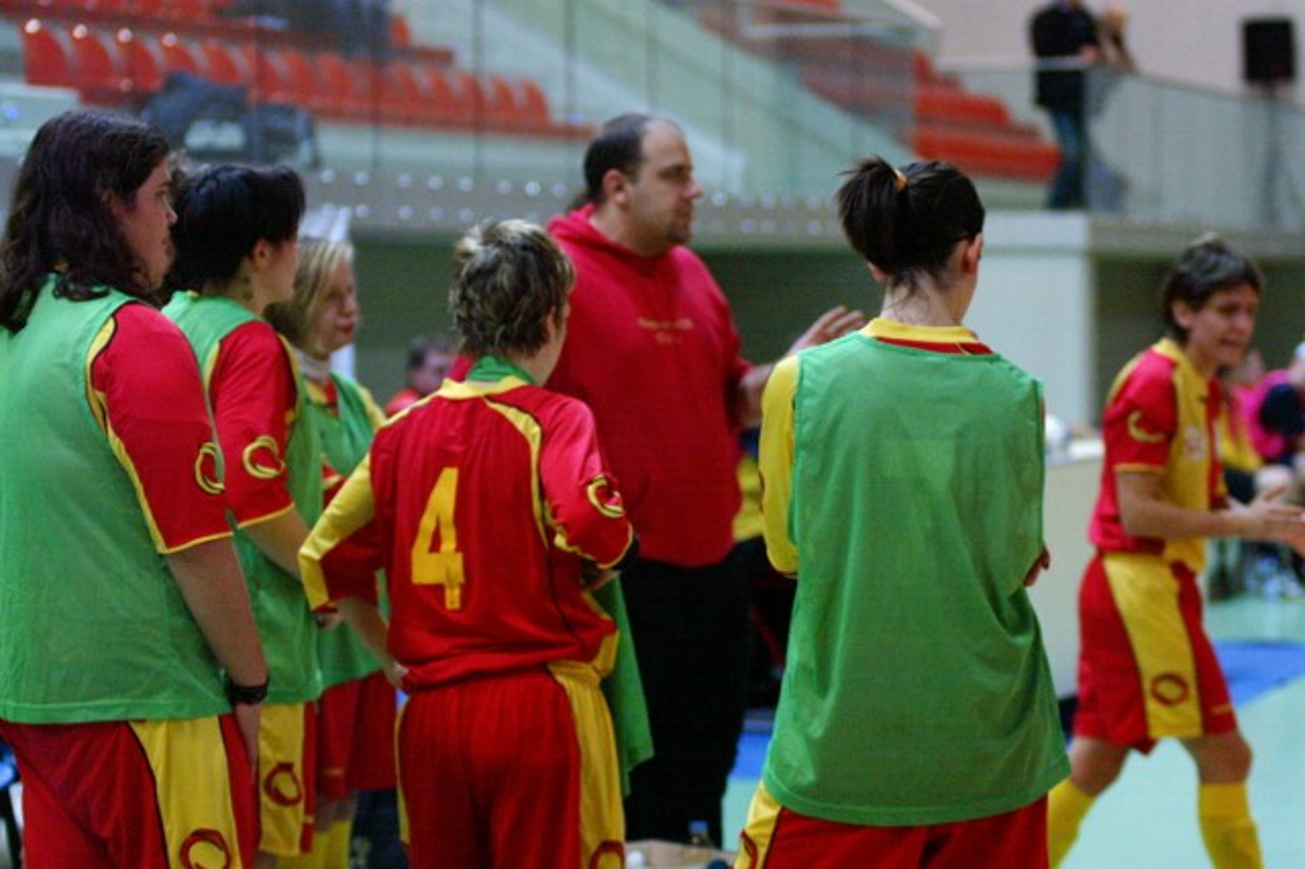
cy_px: 434
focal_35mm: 300
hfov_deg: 6.9
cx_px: 652
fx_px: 10869
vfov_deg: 4.6
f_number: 2.8
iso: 3200
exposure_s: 1/300
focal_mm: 200
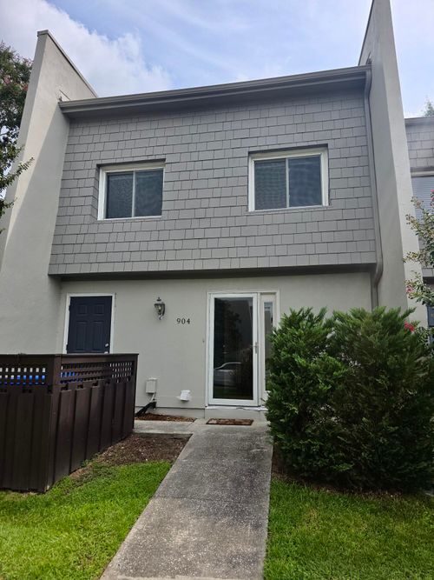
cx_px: 217
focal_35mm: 23
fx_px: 385
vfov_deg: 73.9
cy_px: 290
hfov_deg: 58.9
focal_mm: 6.3
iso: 12
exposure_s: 1/792
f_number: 1.7
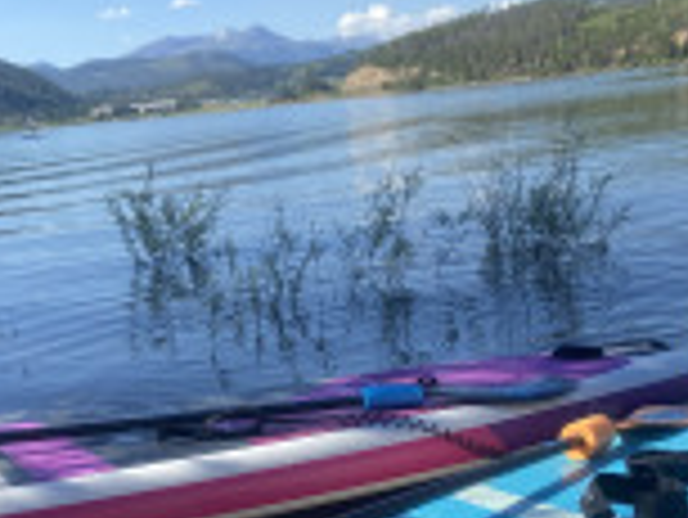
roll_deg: +5.3
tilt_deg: -14.2
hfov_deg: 31.2
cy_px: 414
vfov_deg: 23.3
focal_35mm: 62
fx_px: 1233
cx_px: 342
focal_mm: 4.25
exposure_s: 1/1429
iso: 32
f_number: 1.8
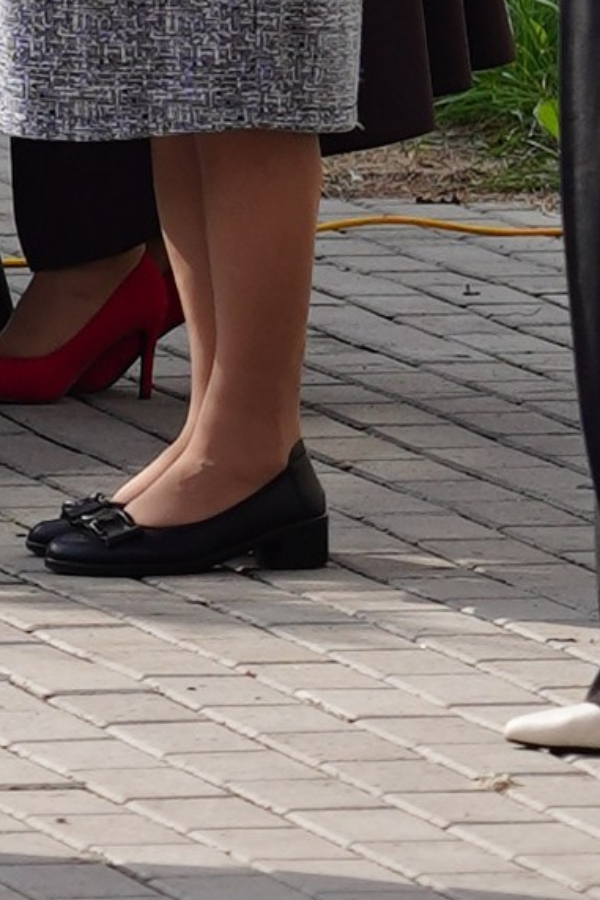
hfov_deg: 1.9
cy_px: -804
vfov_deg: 2.9
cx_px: -959
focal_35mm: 705
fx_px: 17634
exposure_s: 1/2000
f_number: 2.8
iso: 200
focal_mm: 70
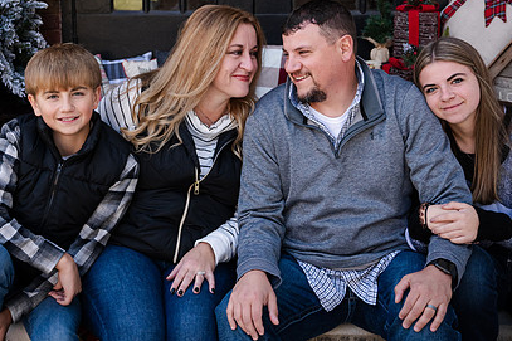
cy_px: 83
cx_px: 224
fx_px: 881
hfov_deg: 32.4
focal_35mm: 62
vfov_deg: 21.7
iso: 1250
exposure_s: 1/1250
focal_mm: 39
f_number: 4
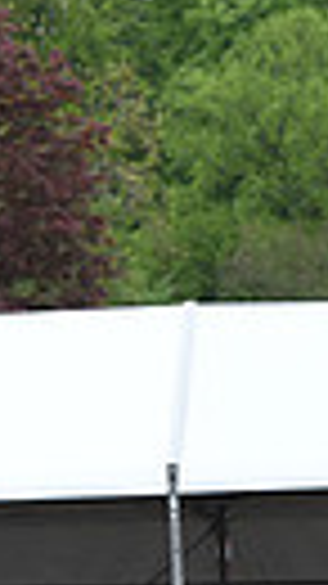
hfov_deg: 2.3
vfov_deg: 4.1
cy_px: 518
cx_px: 881
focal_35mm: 525
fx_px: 8128
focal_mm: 112
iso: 900
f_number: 5
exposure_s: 1/1600
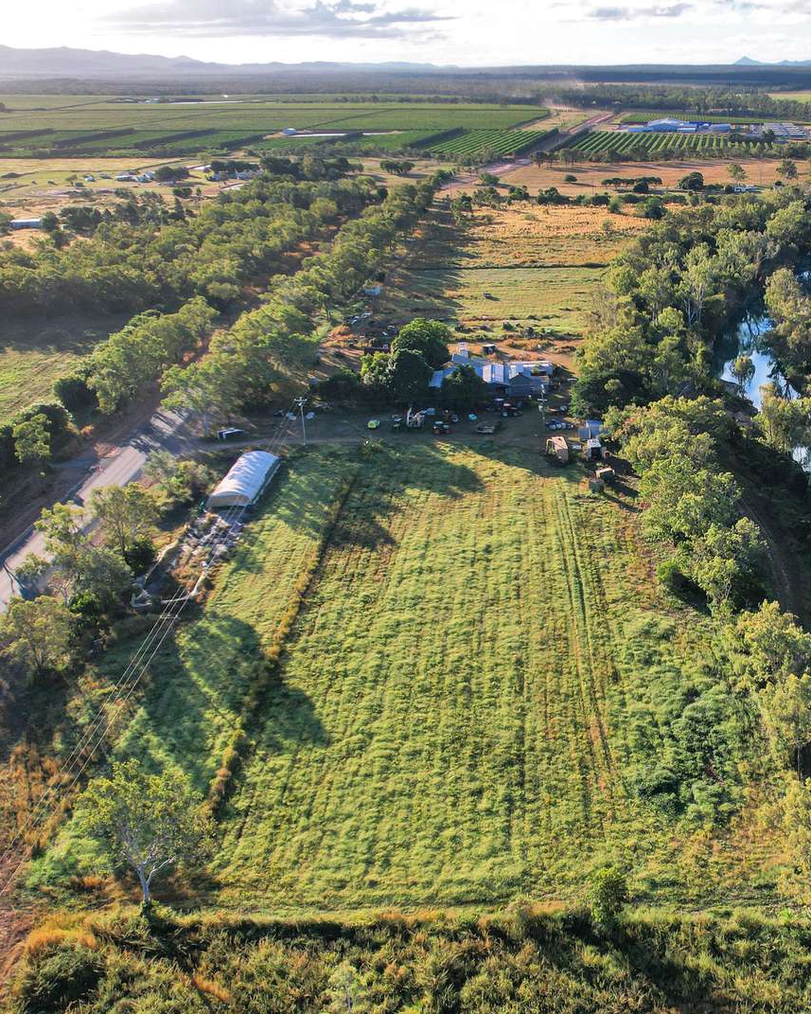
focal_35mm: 37
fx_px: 1110
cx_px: 667
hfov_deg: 38.4
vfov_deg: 49.1
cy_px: 483
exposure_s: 1/1000
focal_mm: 8.38
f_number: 2.8
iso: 100
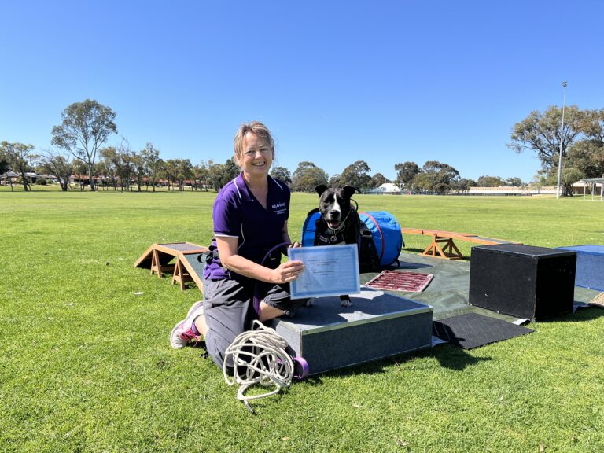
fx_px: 454
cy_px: 226
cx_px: 302
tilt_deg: -4.0
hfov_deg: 67.3
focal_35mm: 26
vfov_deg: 53.1
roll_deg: -0.3
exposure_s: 1/2825
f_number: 1.6
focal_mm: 5.1
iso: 50
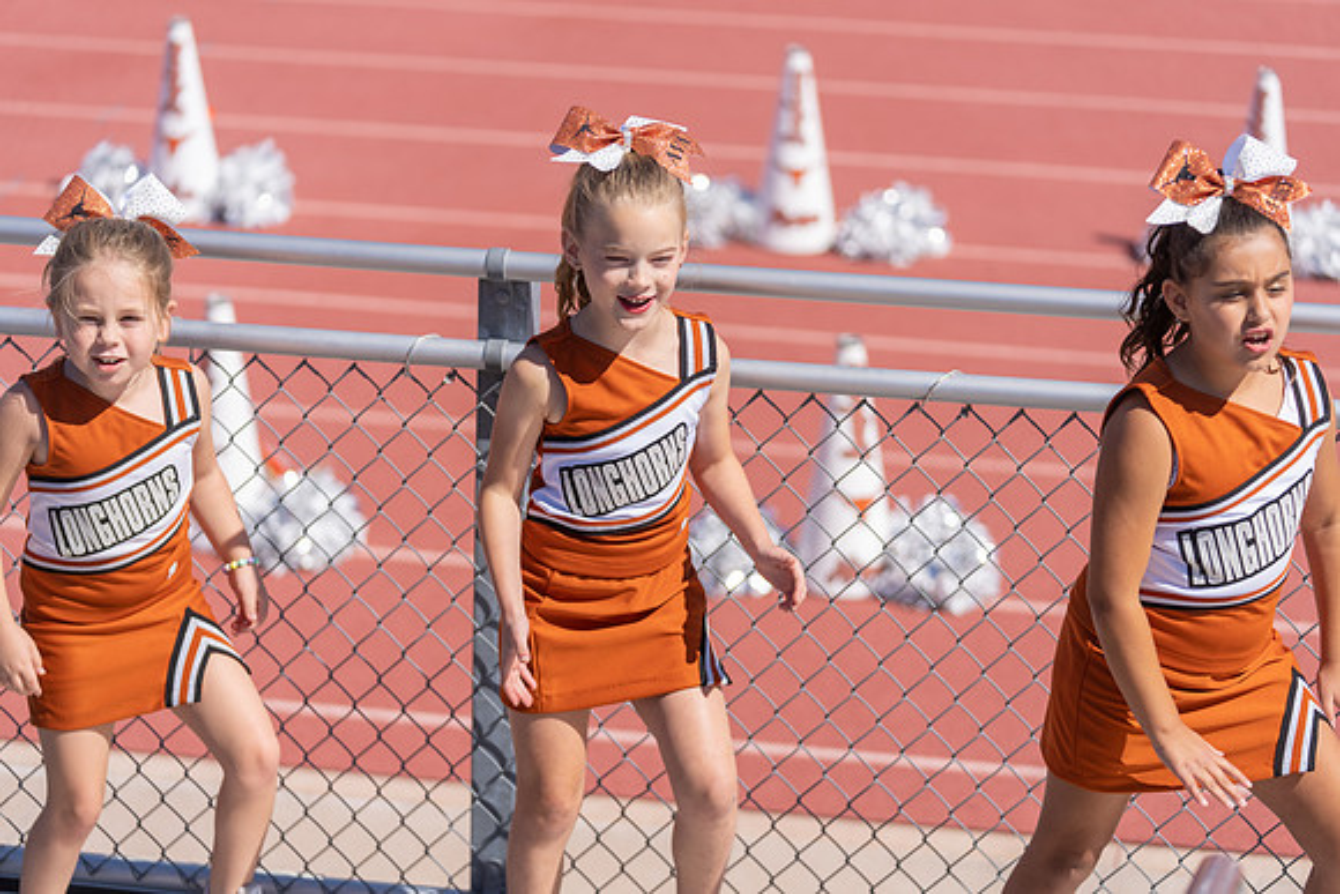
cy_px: 447
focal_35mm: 110
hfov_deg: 18.6
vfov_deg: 12.5
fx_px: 4095
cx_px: 670
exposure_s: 1/2500
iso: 100
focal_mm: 110
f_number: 2.8
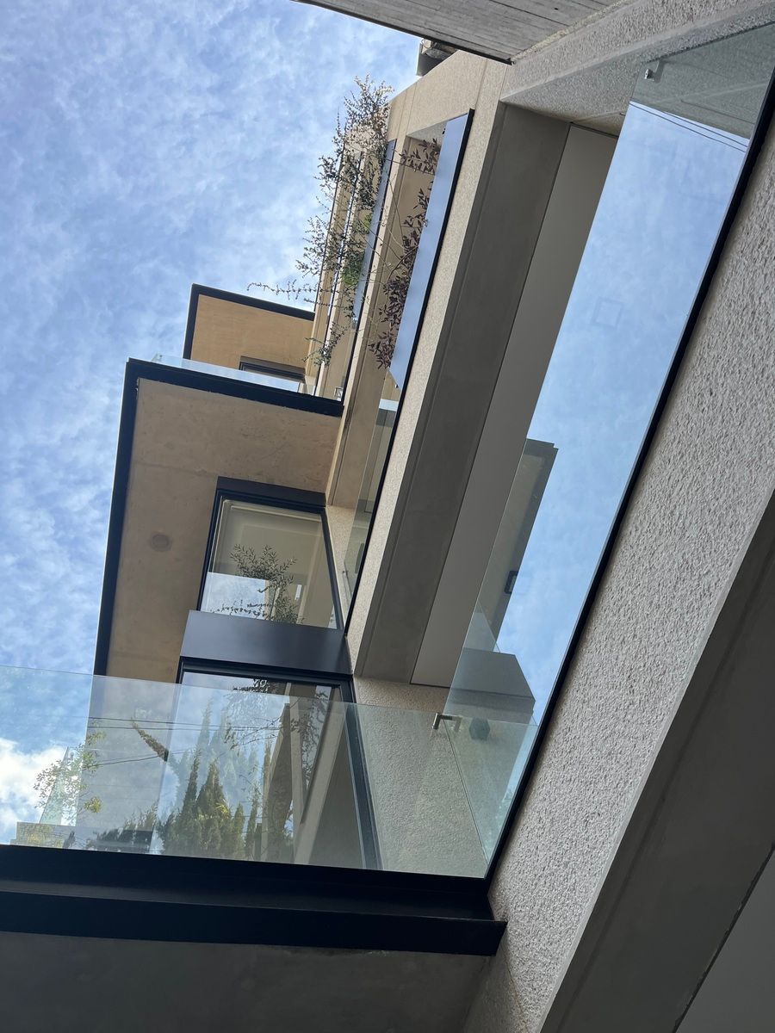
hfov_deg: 53.1
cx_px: 388
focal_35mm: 26
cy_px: 516
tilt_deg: +66.1
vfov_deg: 67.3
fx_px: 776
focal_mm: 5.1
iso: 50
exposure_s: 1/445
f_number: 1.6
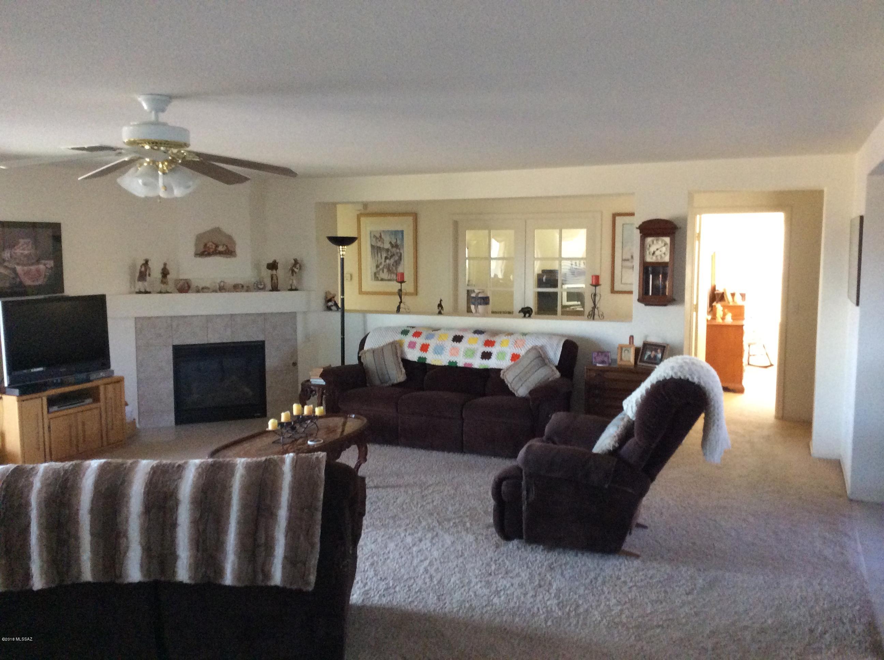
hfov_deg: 55.4
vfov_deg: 42.8
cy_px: 330
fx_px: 841
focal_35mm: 33
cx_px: 442
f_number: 2.4
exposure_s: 1/24
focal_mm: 3.3
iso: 320
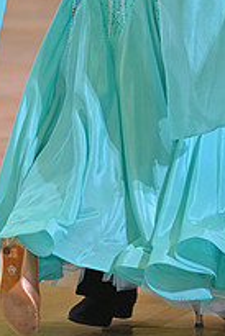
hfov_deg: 3.8
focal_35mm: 367
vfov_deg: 5.6
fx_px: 3435
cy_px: -93
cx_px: 140
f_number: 5
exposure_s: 1/400
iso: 3200
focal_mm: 130
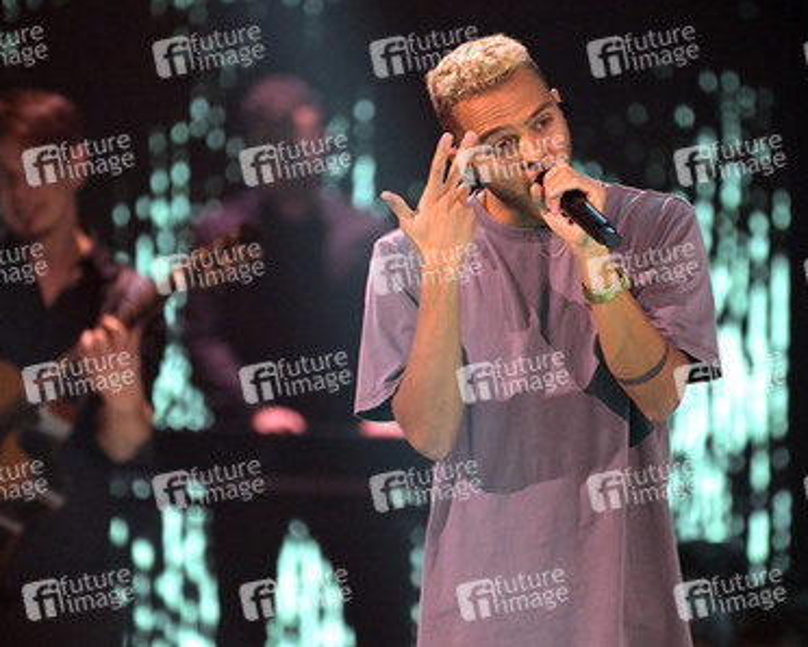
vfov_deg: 2.7
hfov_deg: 3.4
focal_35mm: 568
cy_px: 324
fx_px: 13590
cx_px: 455
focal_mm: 500
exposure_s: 1/400
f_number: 5.6
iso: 8000
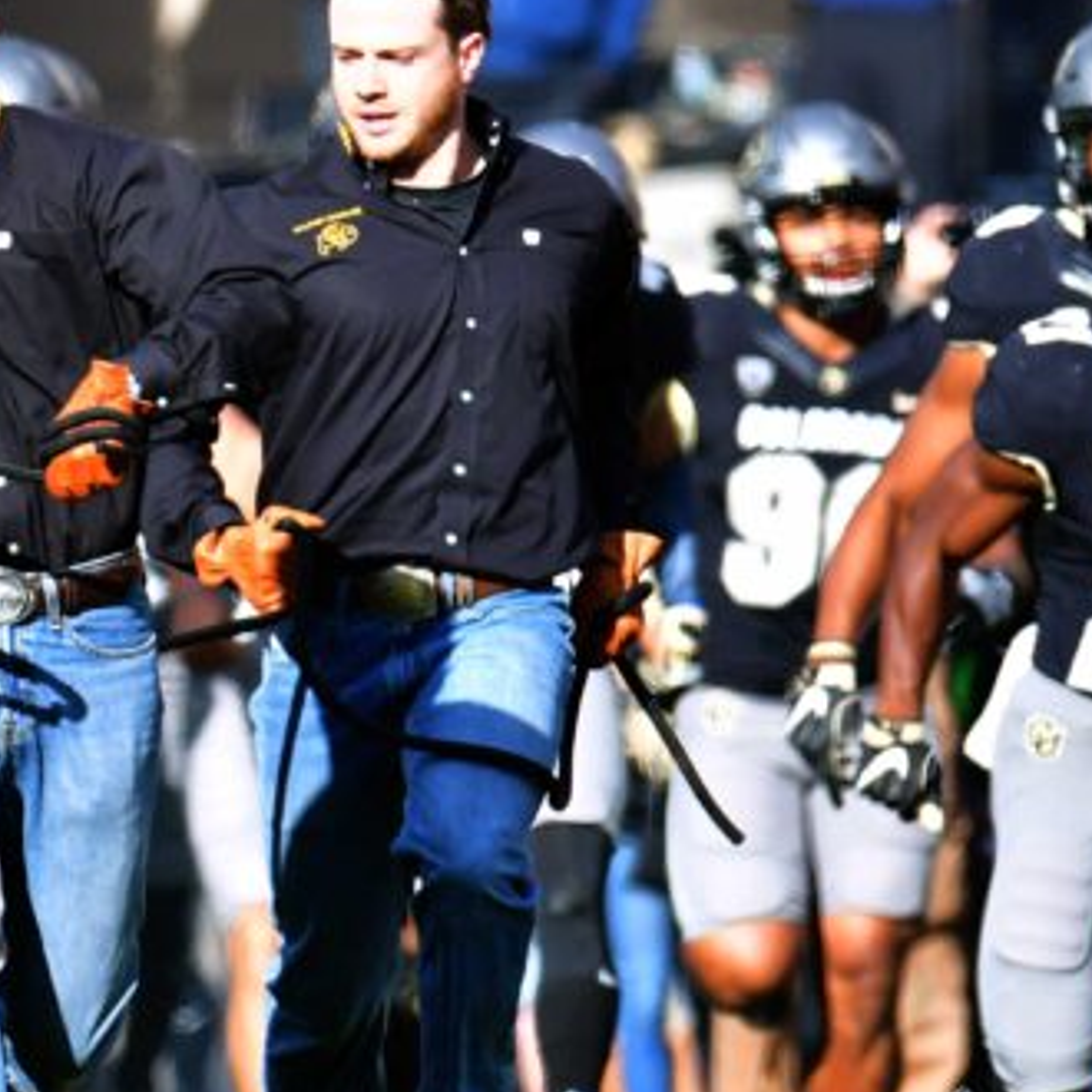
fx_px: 56534
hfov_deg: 1.1
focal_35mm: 1584
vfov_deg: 1.1
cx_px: -460
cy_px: 564
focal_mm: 400
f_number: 6.3
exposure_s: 1/2000
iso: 640
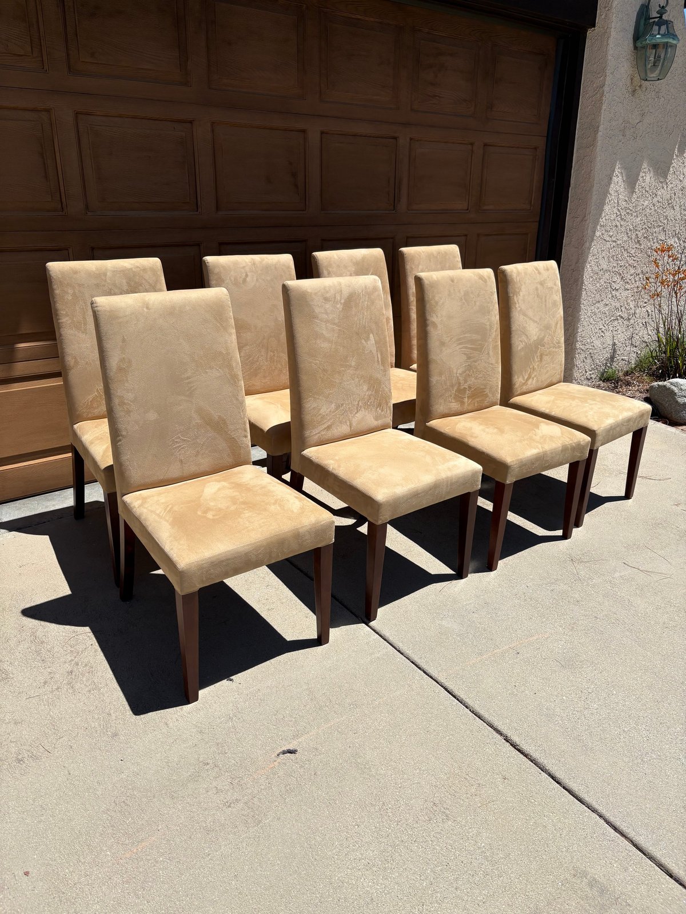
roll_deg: -1.3
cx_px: 343
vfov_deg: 67.3
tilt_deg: -19.9
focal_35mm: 26
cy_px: 457
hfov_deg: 53.1
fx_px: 687
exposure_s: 1/5814
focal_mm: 5.96
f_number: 1.6
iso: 50
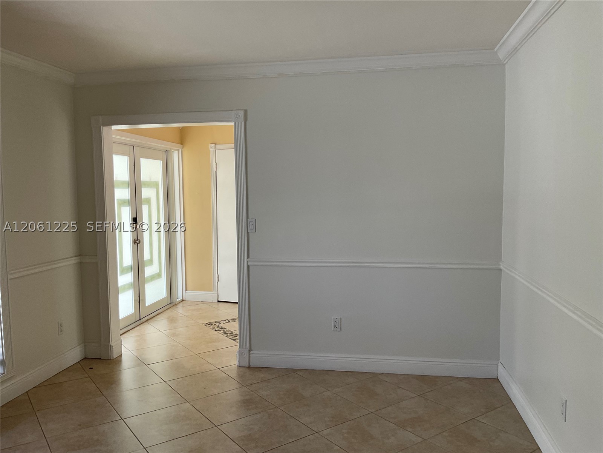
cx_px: 302
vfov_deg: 48.2
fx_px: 505
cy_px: 226
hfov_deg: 61.7
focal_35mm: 29
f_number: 1.8
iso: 50
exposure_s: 1/122
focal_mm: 3
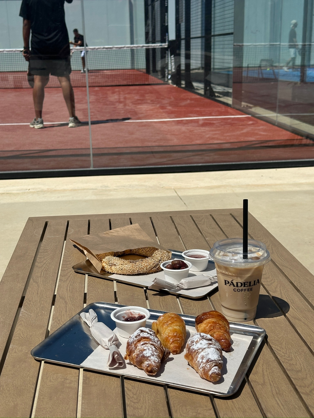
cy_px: 209
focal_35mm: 48
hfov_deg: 30.3
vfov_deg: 39.7
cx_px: 157
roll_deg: +0.2
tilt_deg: -15.5
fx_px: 581
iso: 64
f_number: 1.78
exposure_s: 1/9804
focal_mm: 6.86
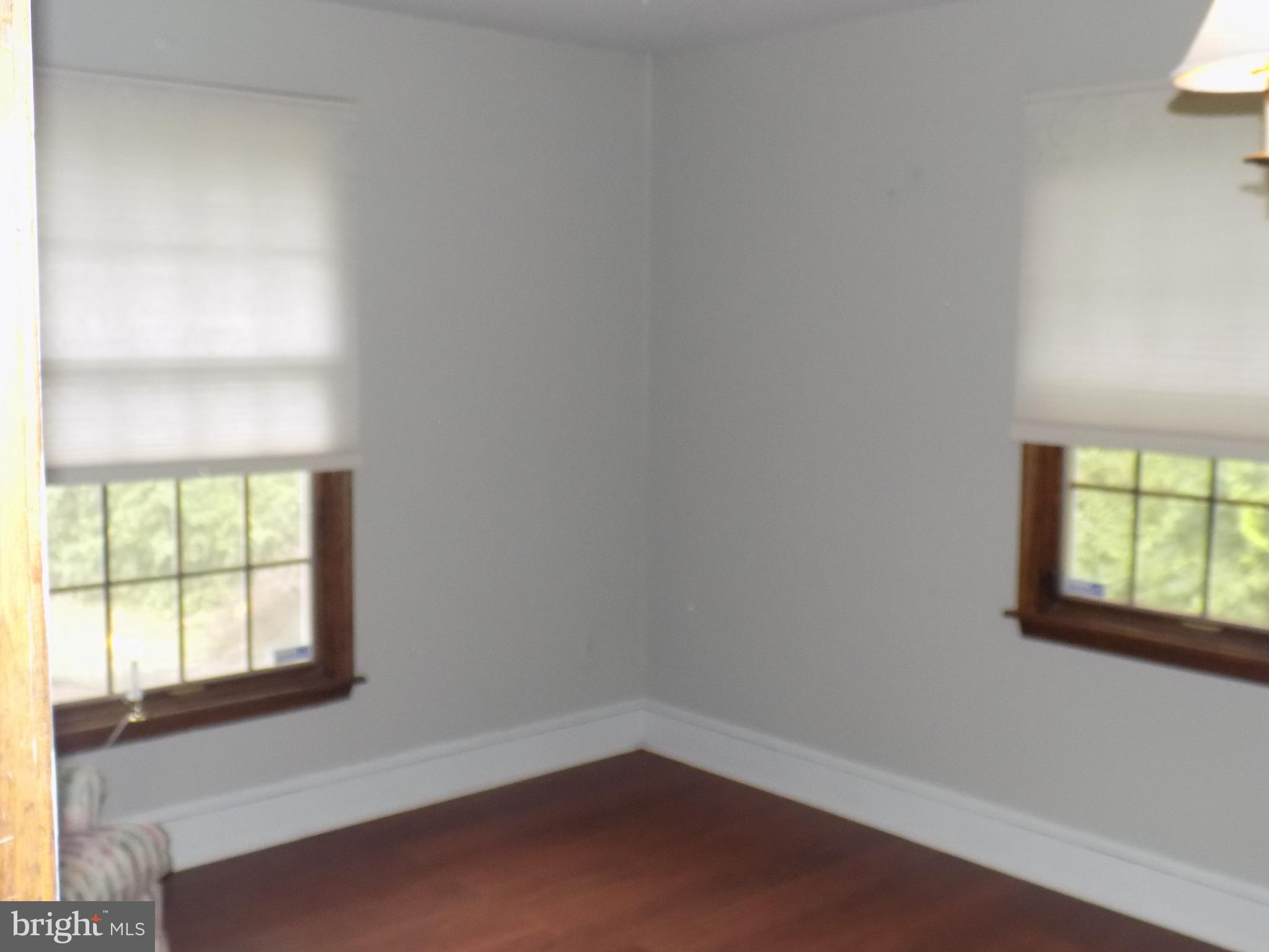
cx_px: 634
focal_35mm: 37
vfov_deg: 38.7
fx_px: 1357
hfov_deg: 50.1
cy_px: 476
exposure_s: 1/30
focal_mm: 6.6
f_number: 3.5
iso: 360
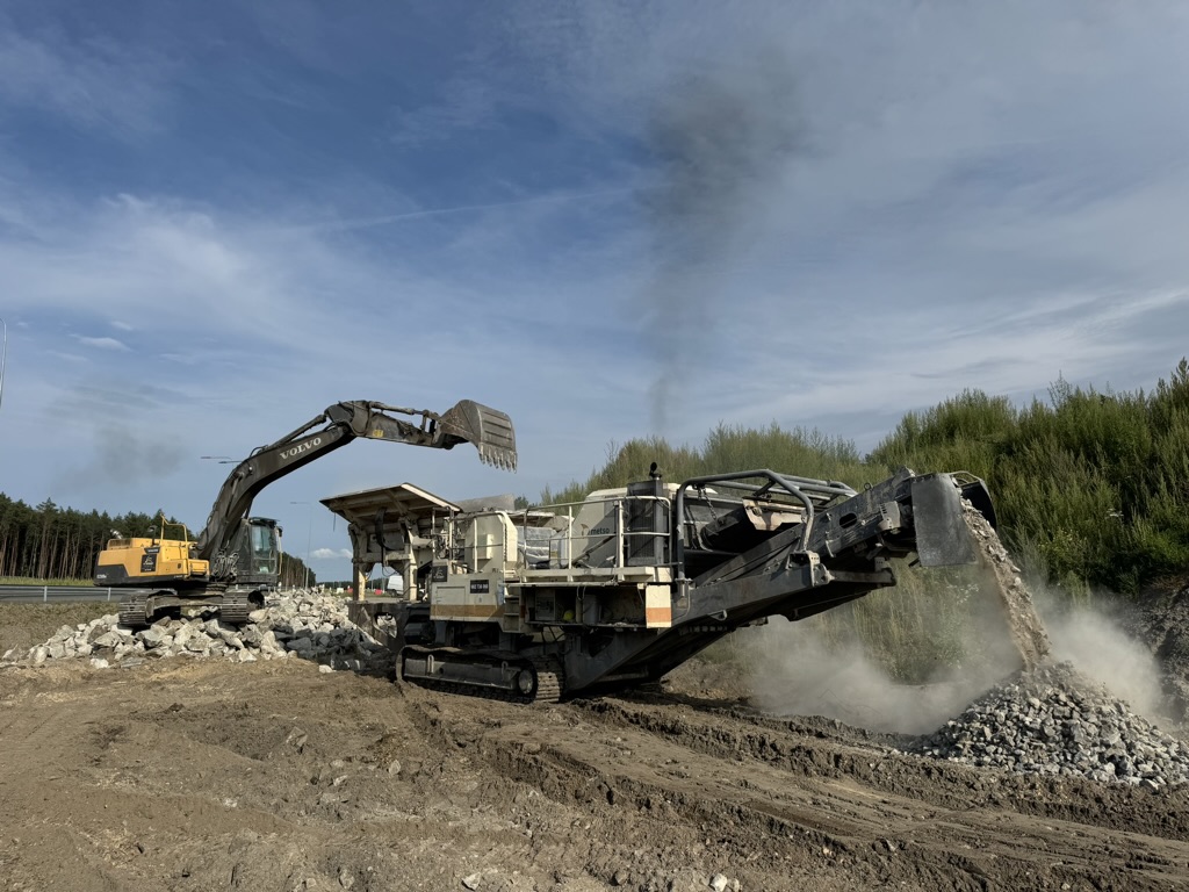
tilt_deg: +9.8
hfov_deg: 71.6
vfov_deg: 56.8
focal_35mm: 24
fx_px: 824
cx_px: 594
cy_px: 446
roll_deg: -0.1
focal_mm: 6.76
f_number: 1.78
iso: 80
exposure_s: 1/7937
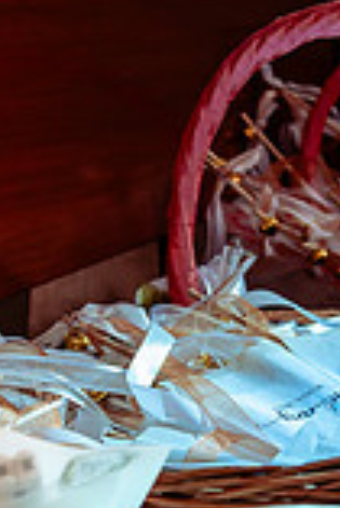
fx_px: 1668
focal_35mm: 118
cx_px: 249
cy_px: 351
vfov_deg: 17.3
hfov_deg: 11.6
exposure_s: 1/320
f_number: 4
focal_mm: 32
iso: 400
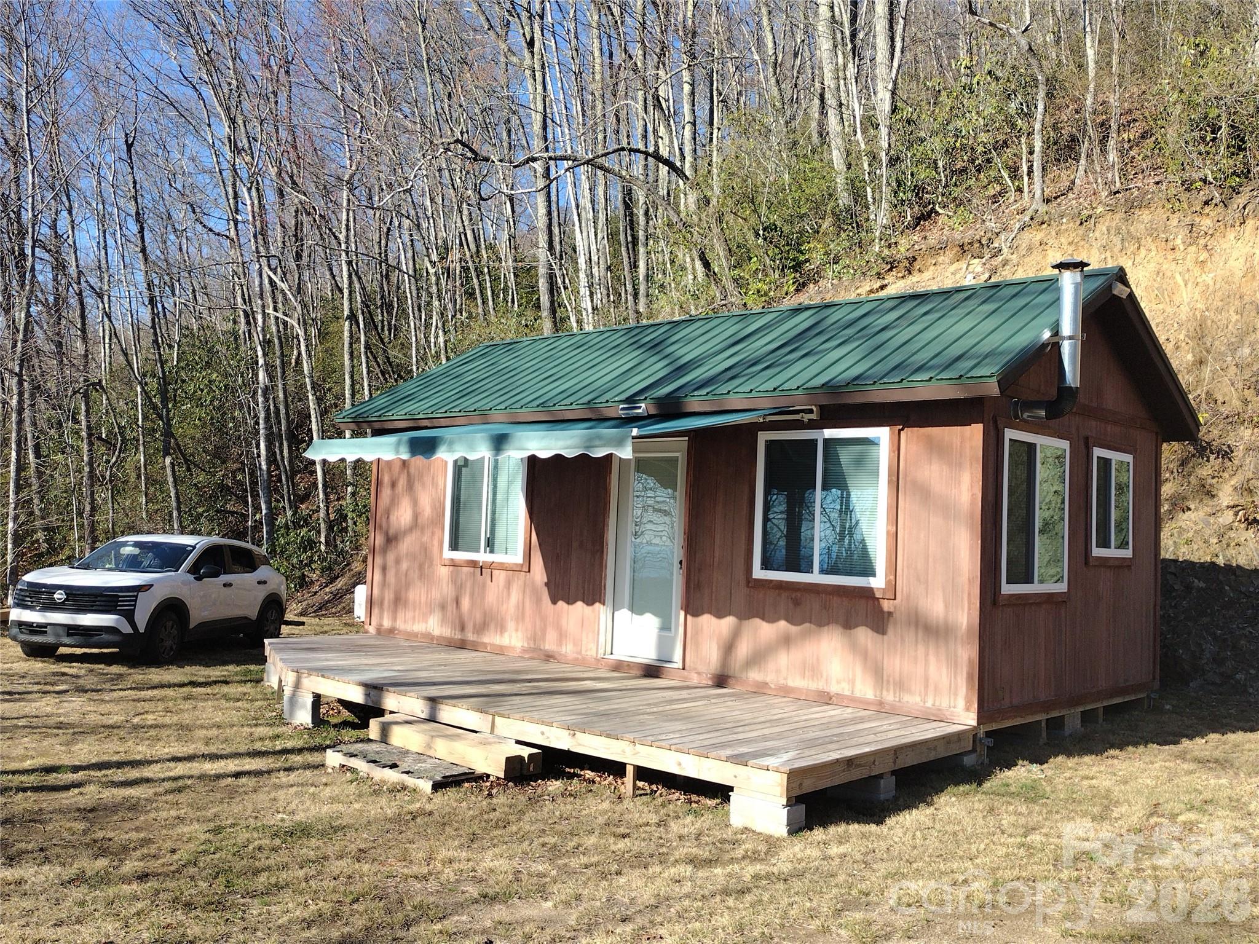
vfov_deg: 51.4
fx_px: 982
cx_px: 630
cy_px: 472
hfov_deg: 65.3
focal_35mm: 27
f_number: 1.7
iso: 100
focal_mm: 4.71
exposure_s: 1/1105
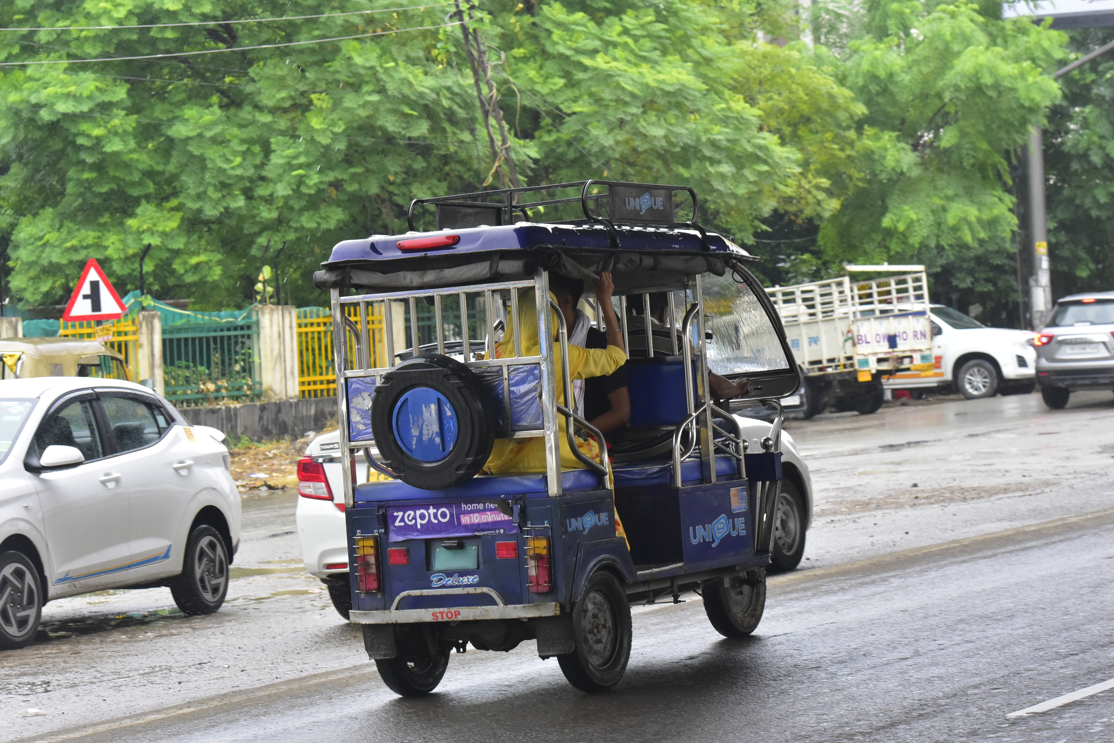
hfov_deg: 18.3
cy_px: 370
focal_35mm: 112
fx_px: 3467
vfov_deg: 12.2
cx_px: 565
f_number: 6.3
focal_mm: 105
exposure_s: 1/320
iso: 3200
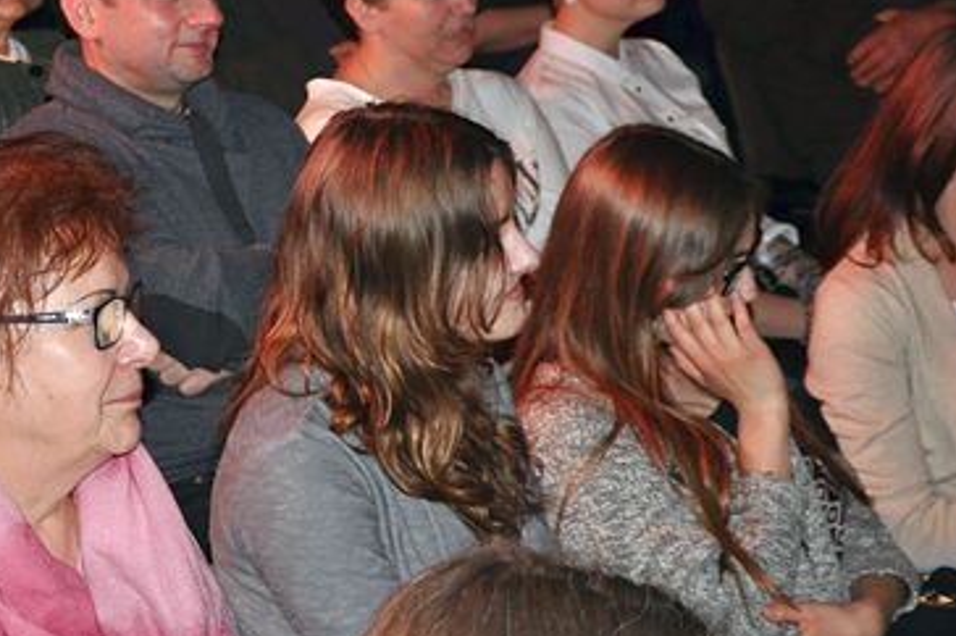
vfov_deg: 12.2
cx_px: 13
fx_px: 2971
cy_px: 217
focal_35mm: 112
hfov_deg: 17.9
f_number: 4.2
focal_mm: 32
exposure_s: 1/60
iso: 1000
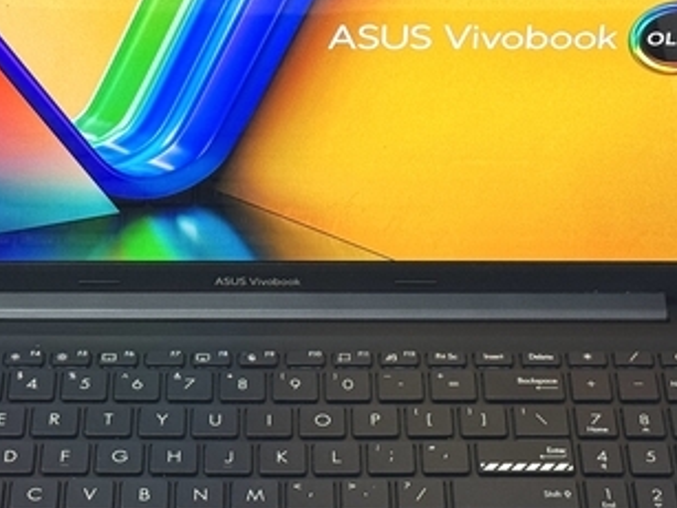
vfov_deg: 11.8
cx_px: 254
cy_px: 292
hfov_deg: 15.8
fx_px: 2444
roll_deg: +1.3
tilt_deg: -40.4
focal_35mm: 125
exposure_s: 1/121
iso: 64
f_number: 1.78
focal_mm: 6.76
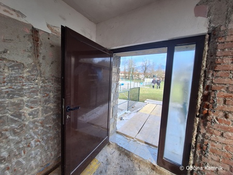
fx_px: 88
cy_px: 88
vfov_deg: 90.0
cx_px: 116
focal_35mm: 13
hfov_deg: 106.2
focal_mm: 1.74
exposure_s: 1/128
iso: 40
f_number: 2.2
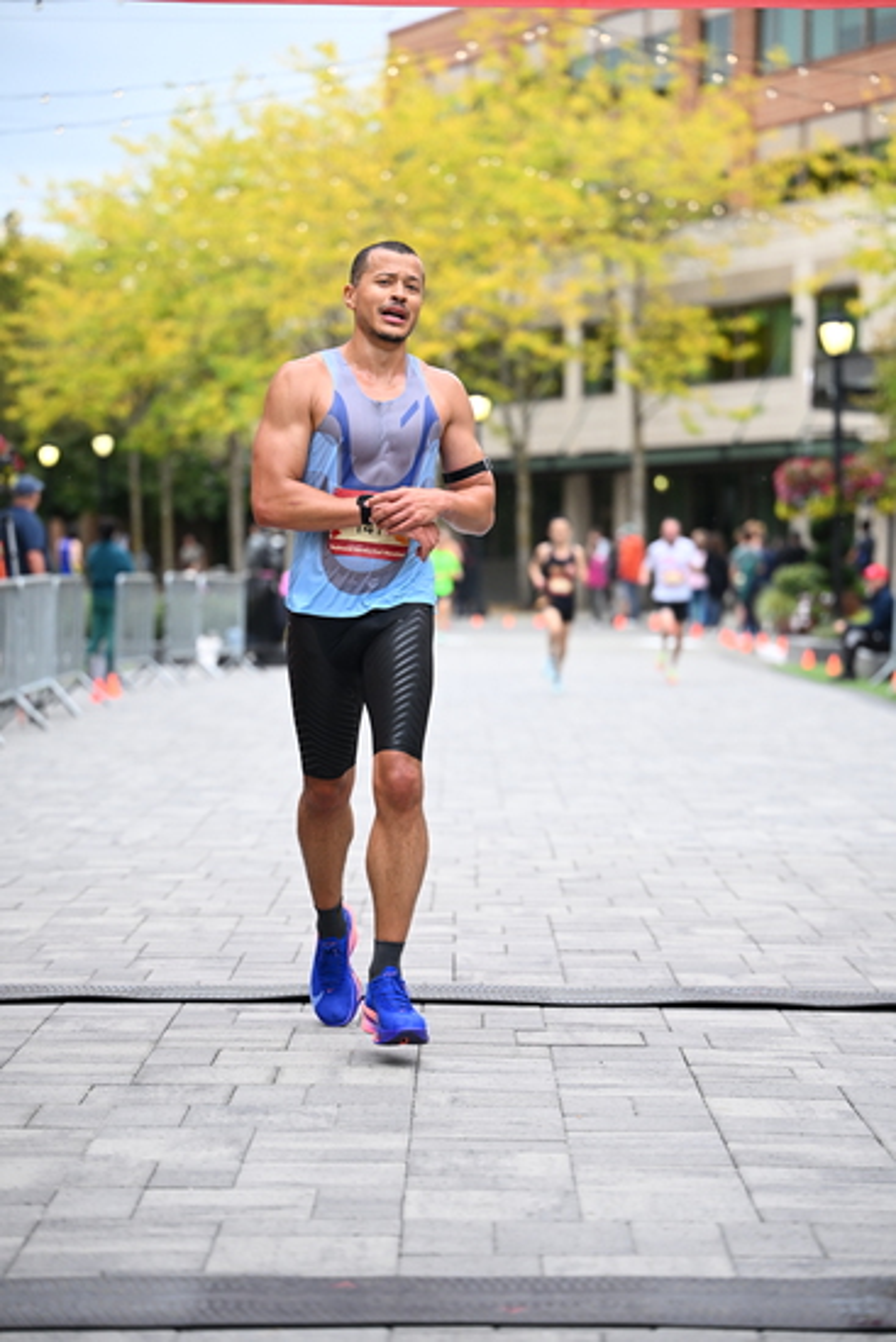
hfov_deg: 13.7
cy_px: 671
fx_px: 3731
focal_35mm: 100
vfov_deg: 20.4
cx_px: 448
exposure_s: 1/1250
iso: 1250
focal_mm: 100
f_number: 2.8
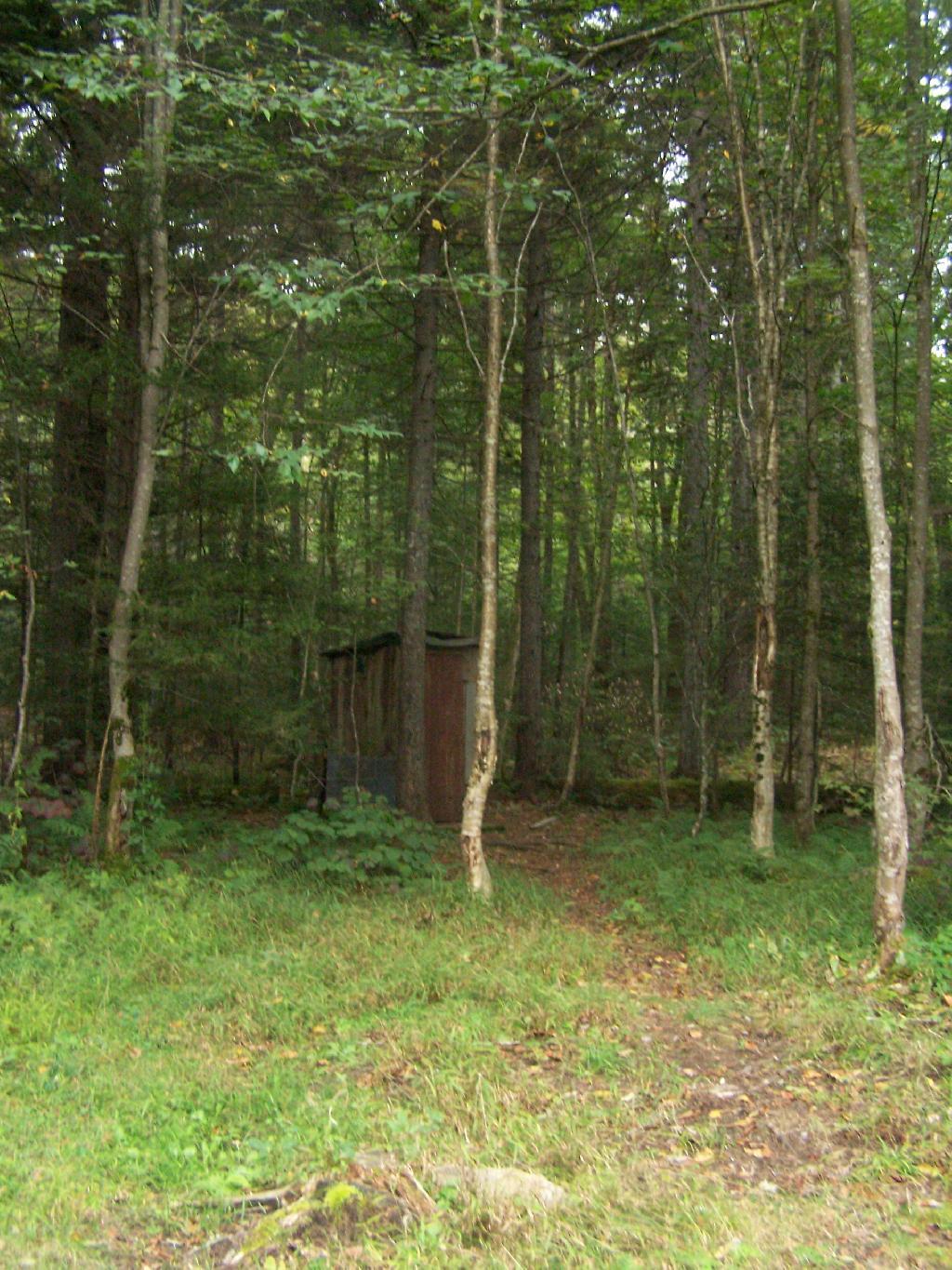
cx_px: 476
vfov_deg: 49.0
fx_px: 1393
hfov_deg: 37.7
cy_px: 635
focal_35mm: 38
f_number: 2.8
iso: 400
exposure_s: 1/125
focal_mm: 6.3
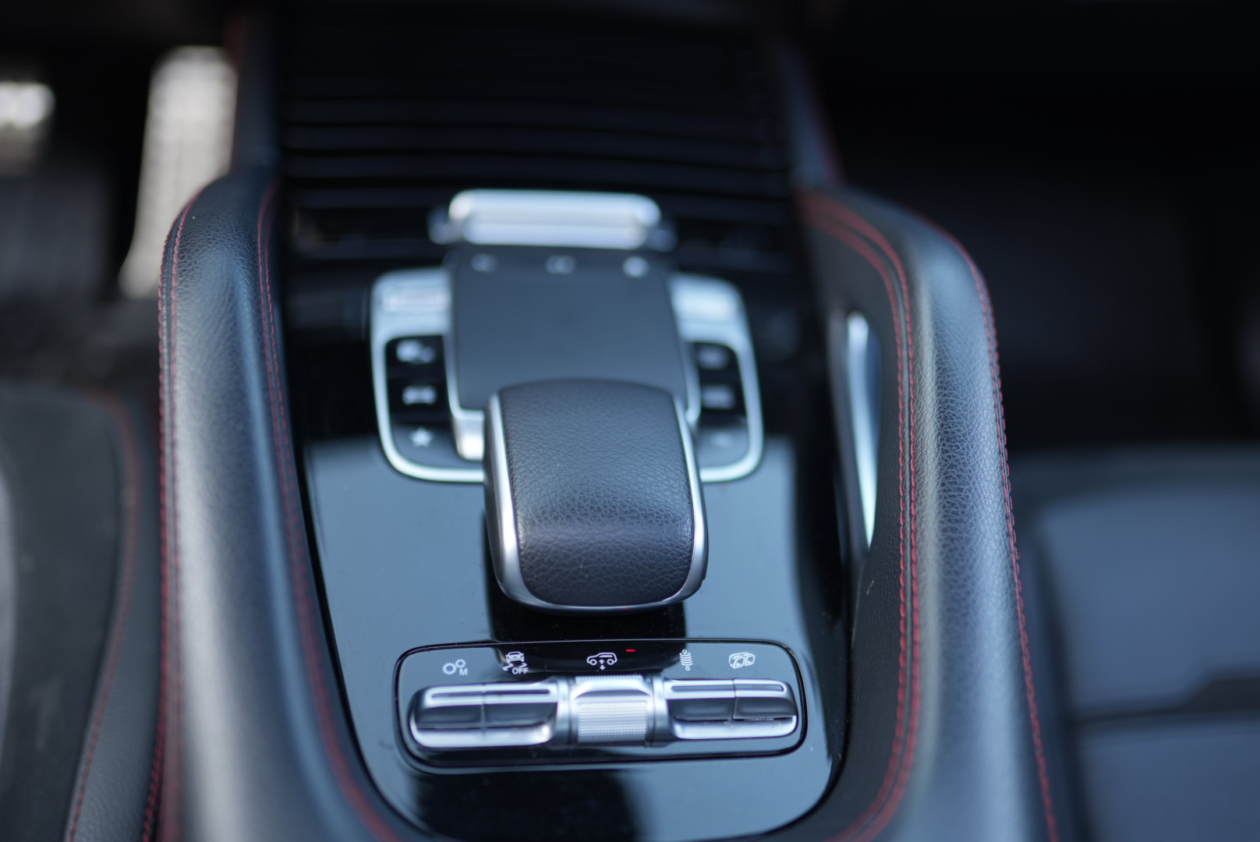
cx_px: 630
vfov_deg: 37.9
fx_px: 1226
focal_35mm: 35
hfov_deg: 54.4
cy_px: 421
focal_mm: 35
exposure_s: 1/125
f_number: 1.4
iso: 100
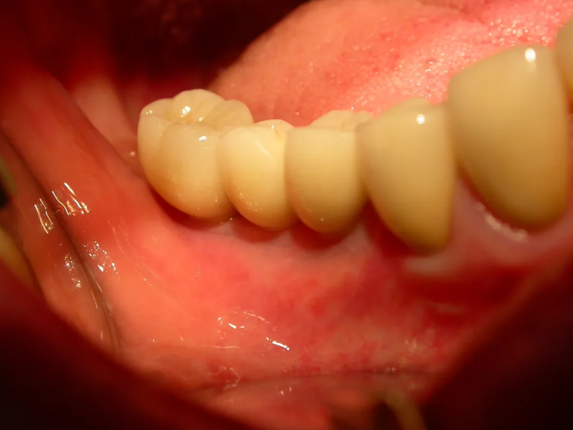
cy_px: 212
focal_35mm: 57
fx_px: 944
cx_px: 288
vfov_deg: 25.7
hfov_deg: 33.8
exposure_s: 1/83.4
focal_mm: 11.6
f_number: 4.8
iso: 100
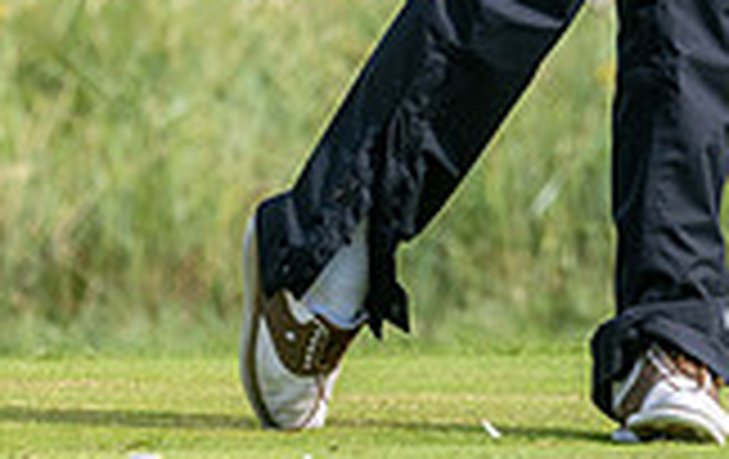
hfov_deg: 1.9
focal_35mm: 1092
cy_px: -385
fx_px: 21741
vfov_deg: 1.2
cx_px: 572
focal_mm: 300
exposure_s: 1/1600
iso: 250
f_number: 5
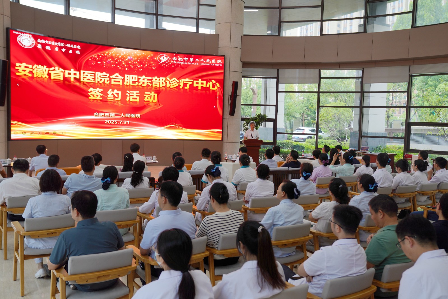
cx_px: 224
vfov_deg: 38.9
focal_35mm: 34
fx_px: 423
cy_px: 150
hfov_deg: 55.8
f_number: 4
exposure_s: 1/60
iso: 320
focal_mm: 34
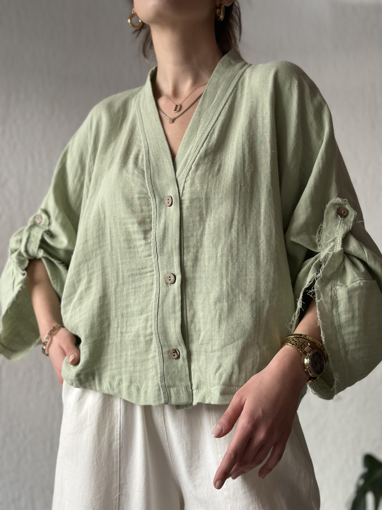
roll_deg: +0.1
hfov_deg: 30.3
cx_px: 191
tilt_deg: +2.9
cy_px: 255
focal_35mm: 48
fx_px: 706
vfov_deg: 39.7
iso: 80
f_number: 1.78
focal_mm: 6.86
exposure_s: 1/211
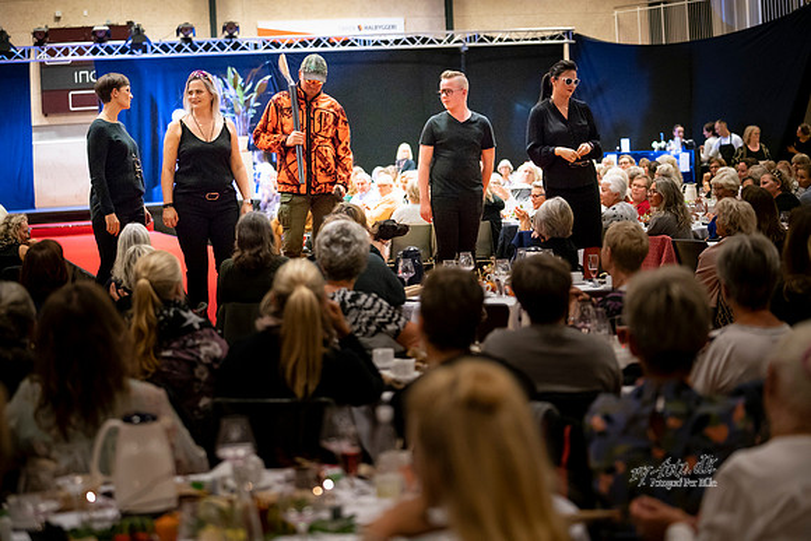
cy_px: 270
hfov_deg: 26.0
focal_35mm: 78
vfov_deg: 17.5
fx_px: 1757
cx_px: 406
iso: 16000
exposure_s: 1/200
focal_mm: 78
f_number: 2.8
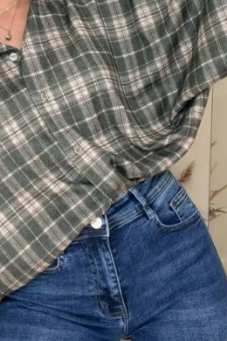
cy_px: 89
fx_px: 605
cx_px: 31
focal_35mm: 64
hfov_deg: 20.9
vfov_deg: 30.9
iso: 100
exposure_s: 1/60
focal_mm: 2.71
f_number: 1.9
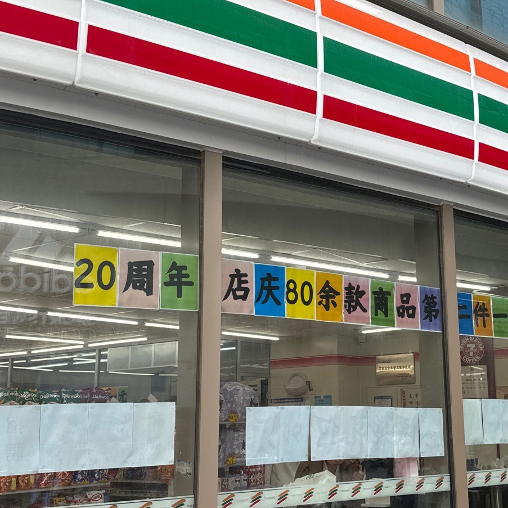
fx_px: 780
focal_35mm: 47
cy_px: 264
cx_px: 358
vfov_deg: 36.1
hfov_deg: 35.5
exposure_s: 1/562
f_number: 1.78
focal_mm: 6.86
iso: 80
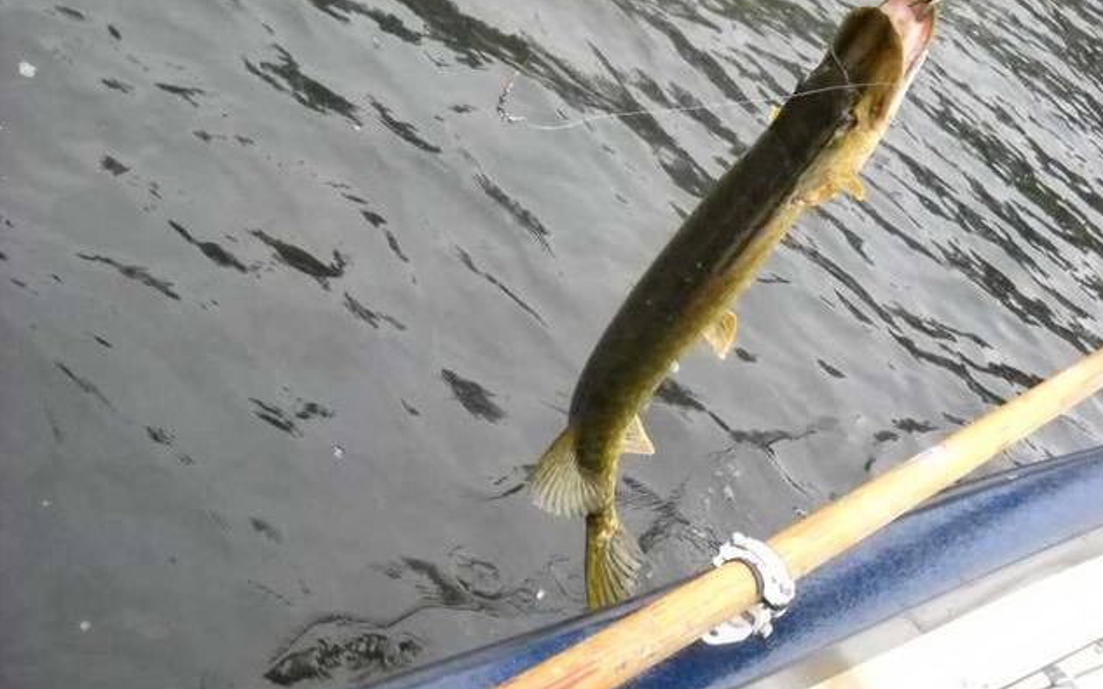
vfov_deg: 29.2
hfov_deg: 45.3
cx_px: 555
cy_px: 314
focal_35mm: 44
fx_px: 1323
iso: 800
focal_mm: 6.72
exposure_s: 1/218
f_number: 3.1
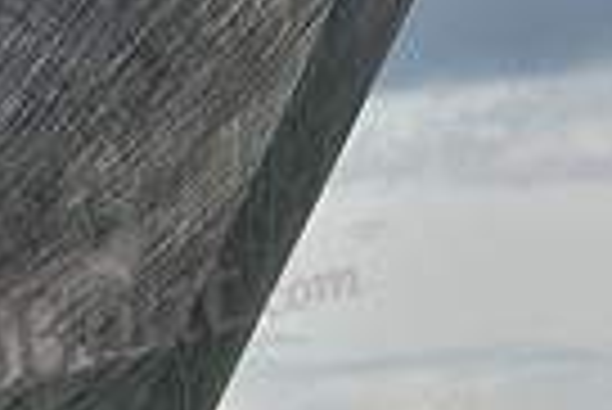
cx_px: -504
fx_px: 10126
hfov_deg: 3.4
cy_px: 642
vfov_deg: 2.3
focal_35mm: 595
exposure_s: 1/800
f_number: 13
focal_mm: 140
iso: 320
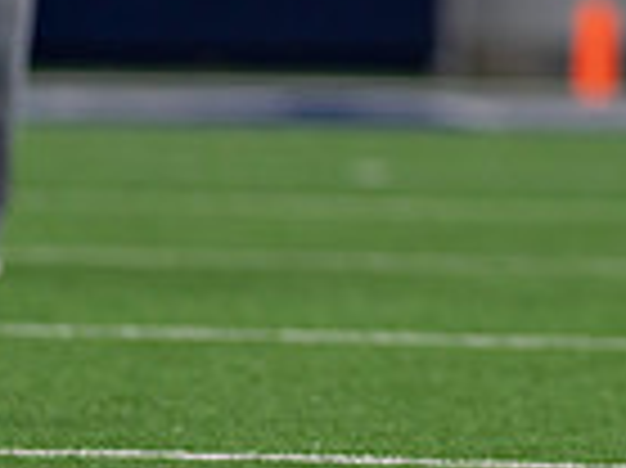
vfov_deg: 2.6
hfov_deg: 3.4
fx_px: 10462
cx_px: 887
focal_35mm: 579
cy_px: -364
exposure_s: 1/1000
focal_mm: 135
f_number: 1.8
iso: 640
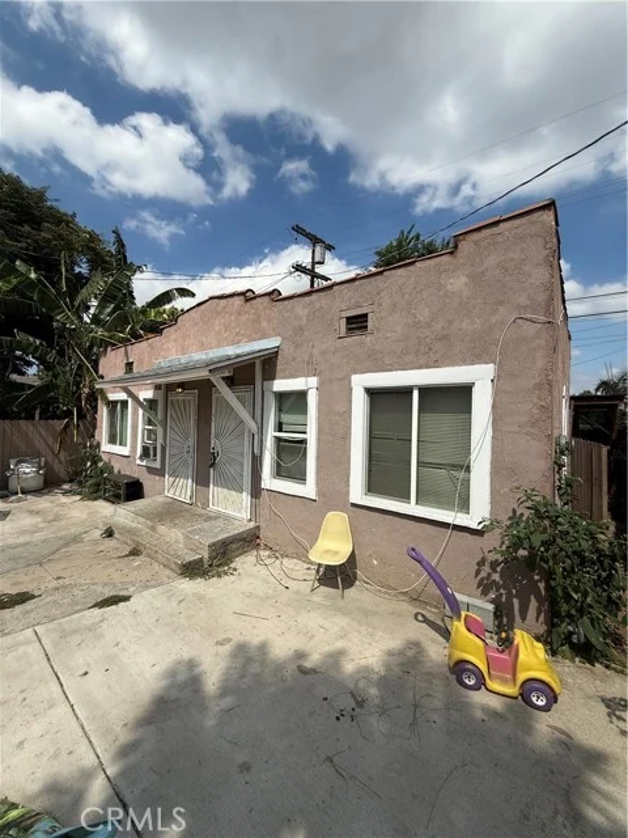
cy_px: 419
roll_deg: -1.6
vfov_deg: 102.1
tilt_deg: +5.6
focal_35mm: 14
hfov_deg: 85.7
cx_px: 314
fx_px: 339
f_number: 2.2
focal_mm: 2.22
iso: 50
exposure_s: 1/3891
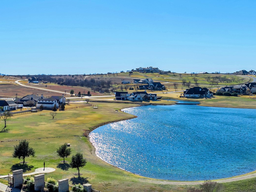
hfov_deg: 39.7
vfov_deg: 30.7
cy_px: 70
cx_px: 76
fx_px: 347
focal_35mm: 47
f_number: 2.8
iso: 160
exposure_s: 1/3200
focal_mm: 12.29
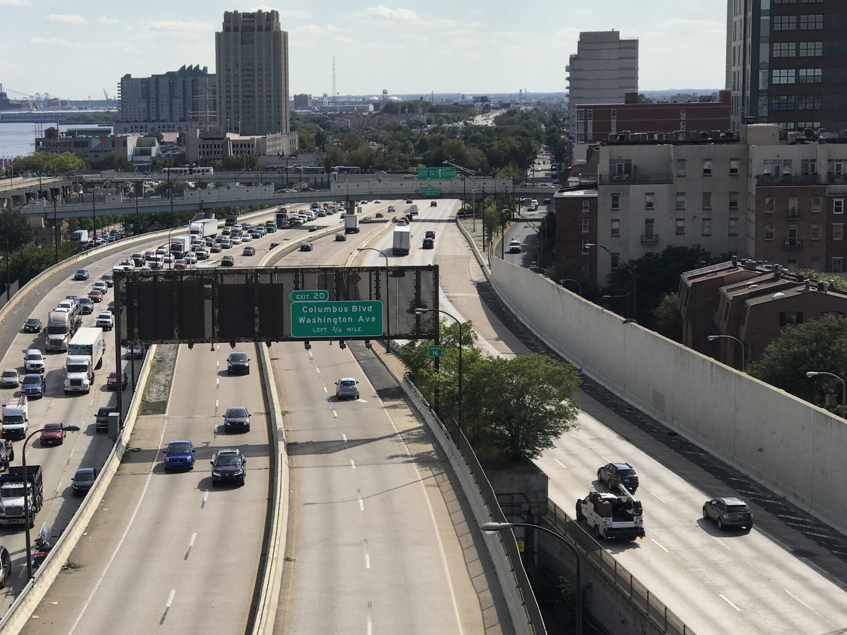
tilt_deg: -8.9
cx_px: 276
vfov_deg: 19.1
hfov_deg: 25.2
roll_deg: +1.1
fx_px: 1884
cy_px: 333
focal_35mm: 77
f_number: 2.8
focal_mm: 6.6
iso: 20
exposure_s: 1/1368
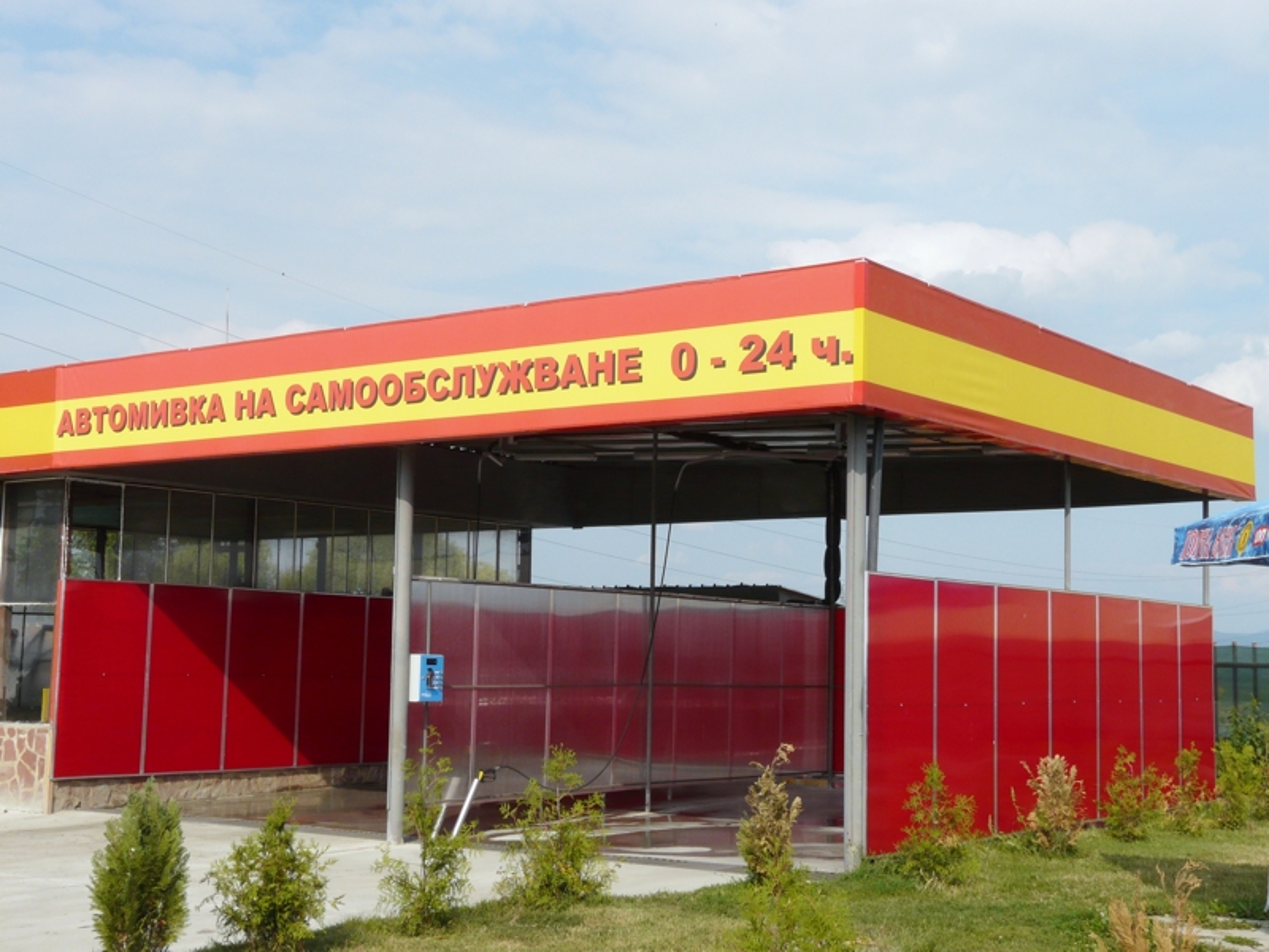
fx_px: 1760
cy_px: 476
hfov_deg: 39.7
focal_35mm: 48
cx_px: 634
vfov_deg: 30.3
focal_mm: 7.9
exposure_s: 1/400
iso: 100
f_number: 6.3
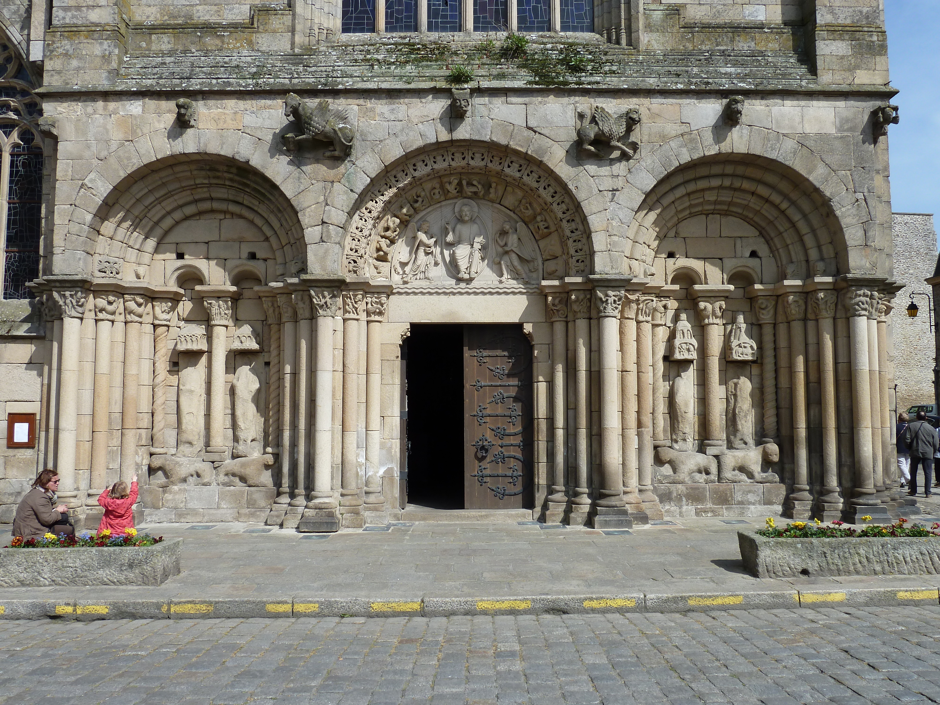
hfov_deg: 61.7
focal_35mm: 29
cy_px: 352
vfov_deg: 48.2
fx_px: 787
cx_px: 470
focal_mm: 4.7
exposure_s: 1/500
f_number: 4.5
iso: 80
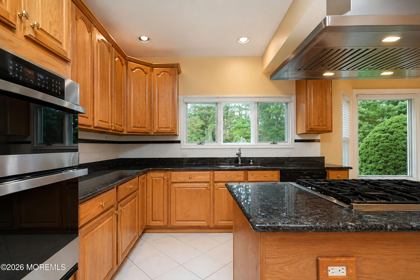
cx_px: 210
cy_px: 140
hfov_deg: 96.7
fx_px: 187
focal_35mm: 16
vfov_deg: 73.8
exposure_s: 1/25
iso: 64
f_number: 4
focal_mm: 16
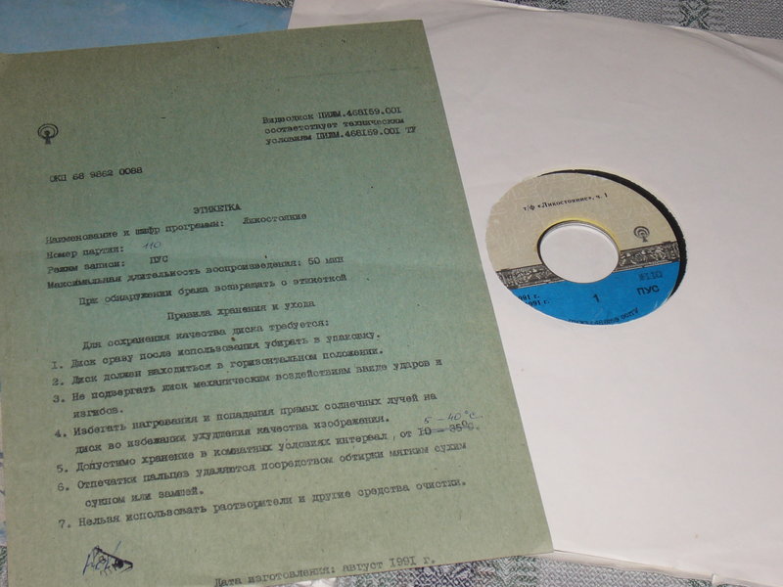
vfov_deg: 19.1
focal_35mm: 77
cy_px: 294
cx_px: 392
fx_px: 1742
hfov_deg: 25.3
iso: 100
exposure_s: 1/60
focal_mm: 12.9
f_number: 4.3
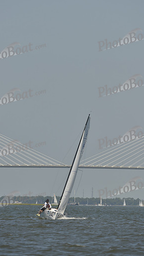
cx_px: 72
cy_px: 118
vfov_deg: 4.6
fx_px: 3212
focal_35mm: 473
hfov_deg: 2.6
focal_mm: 400
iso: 200
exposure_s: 1/1250
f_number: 7.1
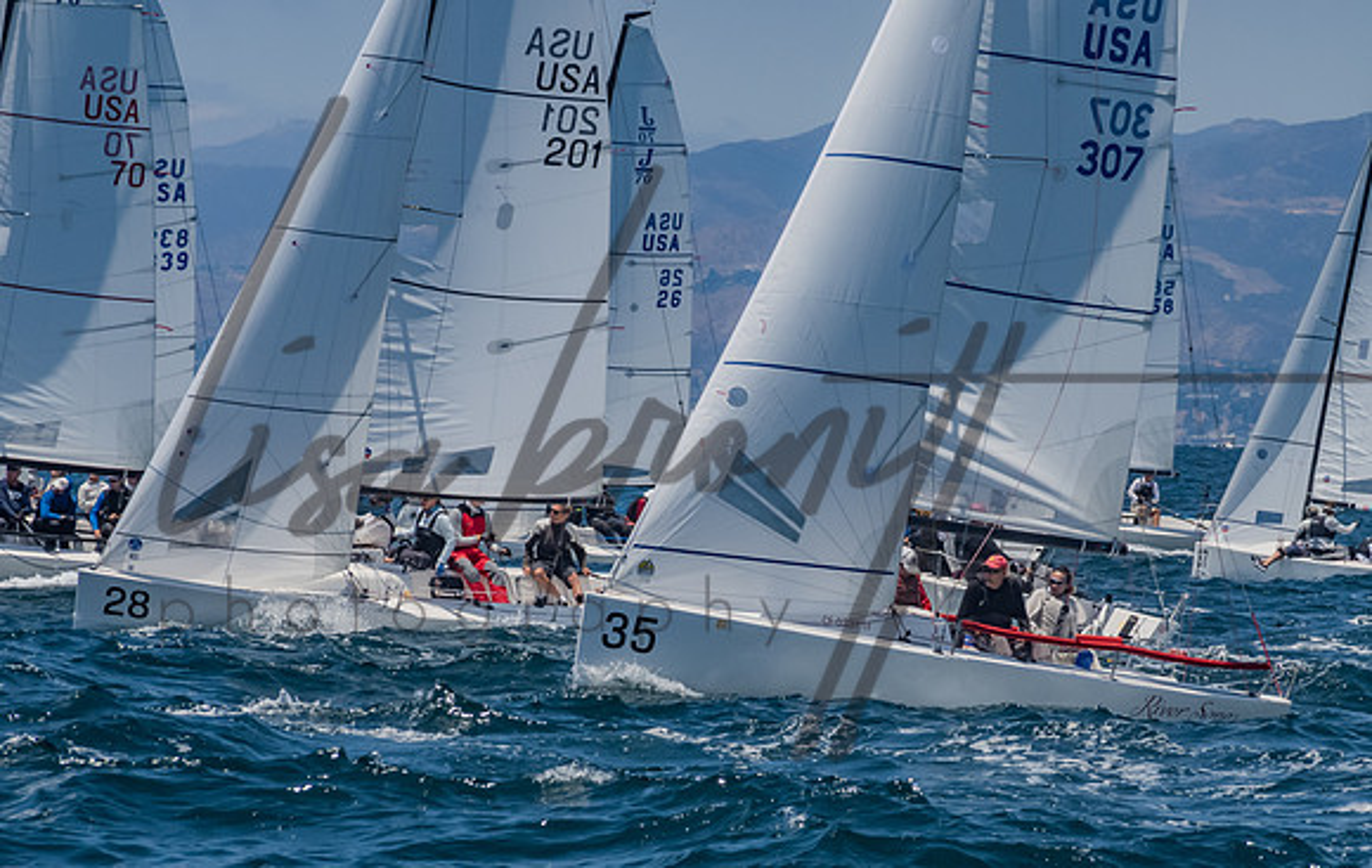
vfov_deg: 3.6
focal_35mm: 372
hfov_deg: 5.6
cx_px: 761
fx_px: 13949
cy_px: 507
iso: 640
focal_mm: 220
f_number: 14
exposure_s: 1/1250
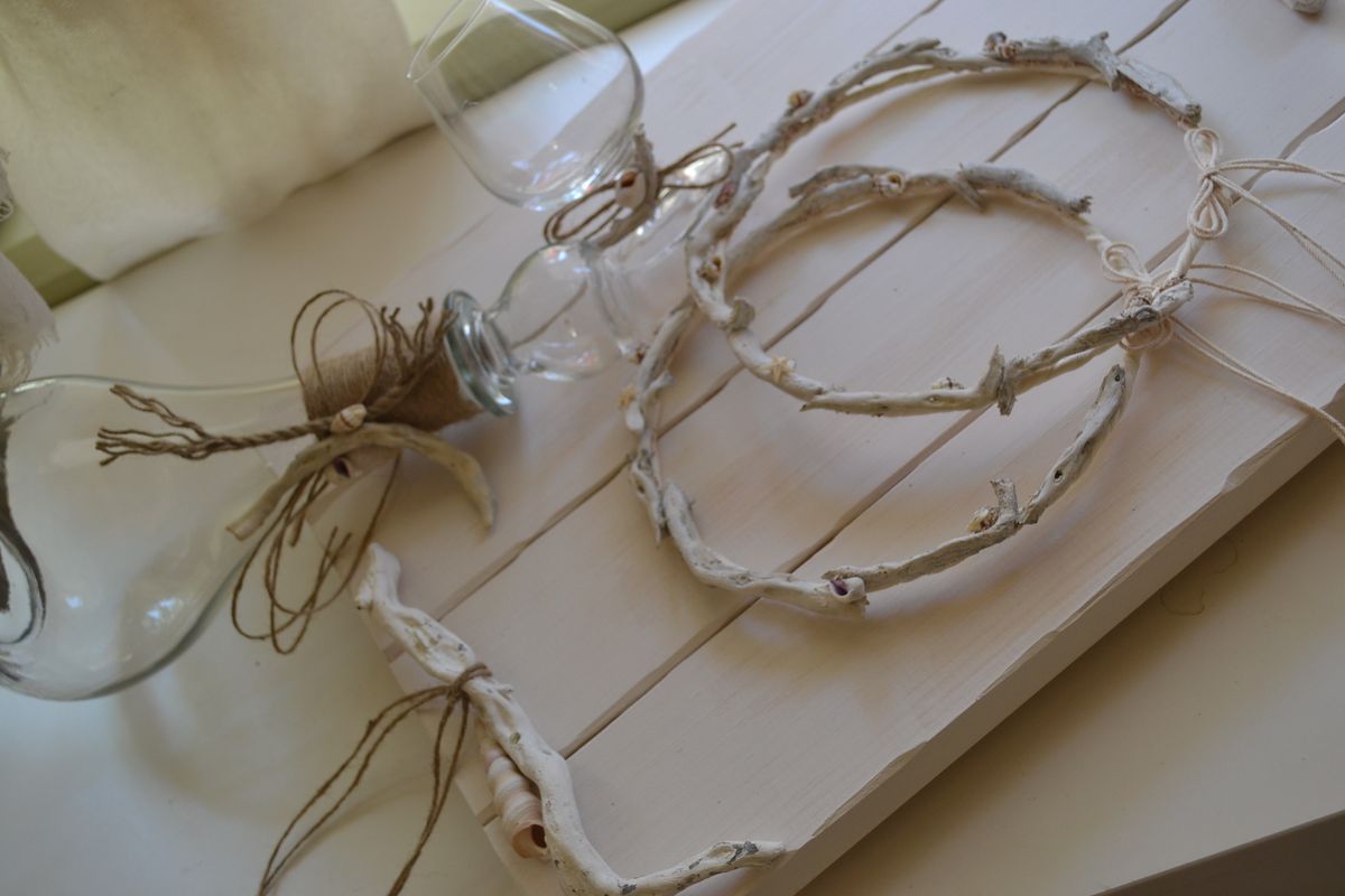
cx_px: 672
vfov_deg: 29.9
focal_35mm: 45
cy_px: 448
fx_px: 1681
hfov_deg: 43.6
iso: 400
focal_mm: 30
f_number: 4.5
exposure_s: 1/80
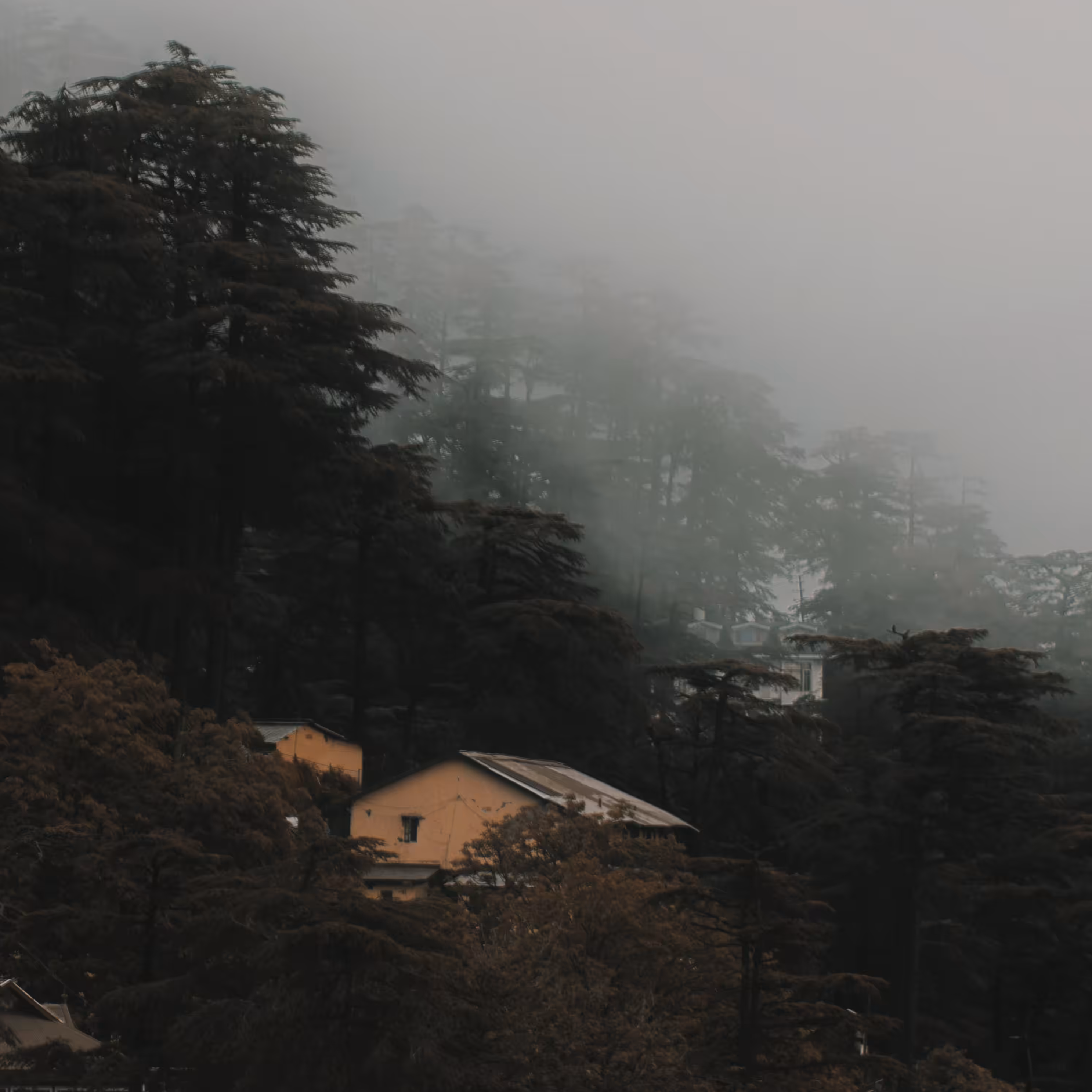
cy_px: 553
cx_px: 418
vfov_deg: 4.9
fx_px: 12849
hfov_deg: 4.9
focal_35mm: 360
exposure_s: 1/125
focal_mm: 140
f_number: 5.6
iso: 125
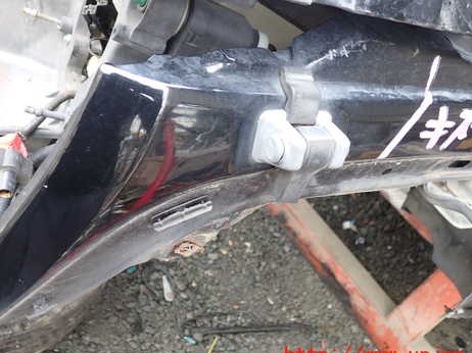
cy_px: 140
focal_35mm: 39
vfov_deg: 36.6
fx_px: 532
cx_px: 208
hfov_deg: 47.8
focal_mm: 5.4
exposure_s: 1/60
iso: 160
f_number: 2.3
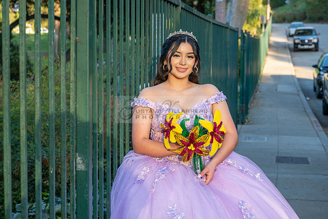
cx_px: 164
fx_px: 638
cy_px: 110
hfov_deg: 28.8
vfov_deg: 19.5
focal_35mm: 70
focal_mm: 70
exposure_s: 1/200
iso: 400
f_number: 6.3
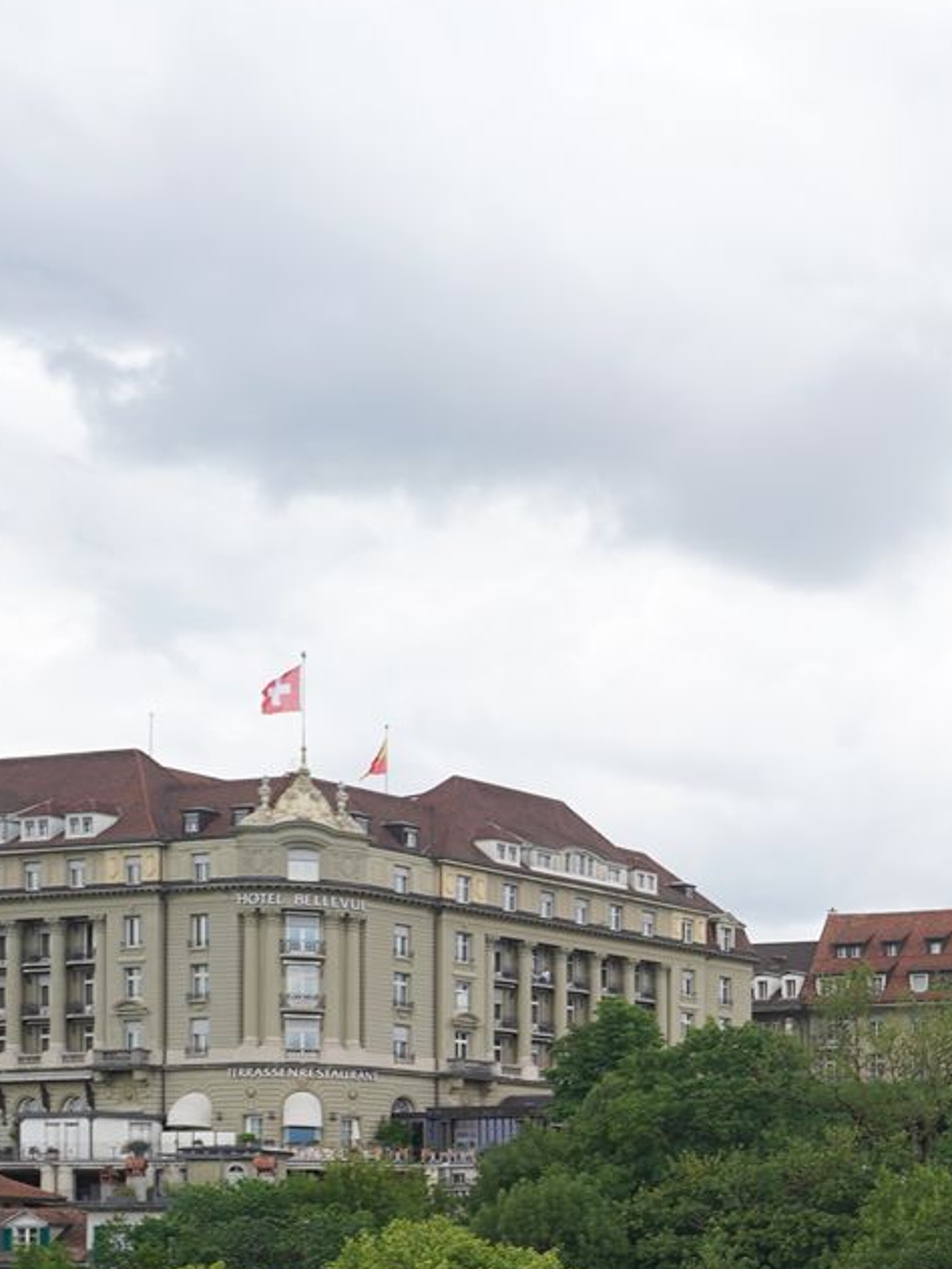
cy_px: 1219
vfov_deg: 25.6
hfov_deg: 16.6
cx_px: 1737
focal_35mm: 73
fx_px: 2677
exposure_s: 1/100
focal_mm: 24
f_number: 8
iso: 100
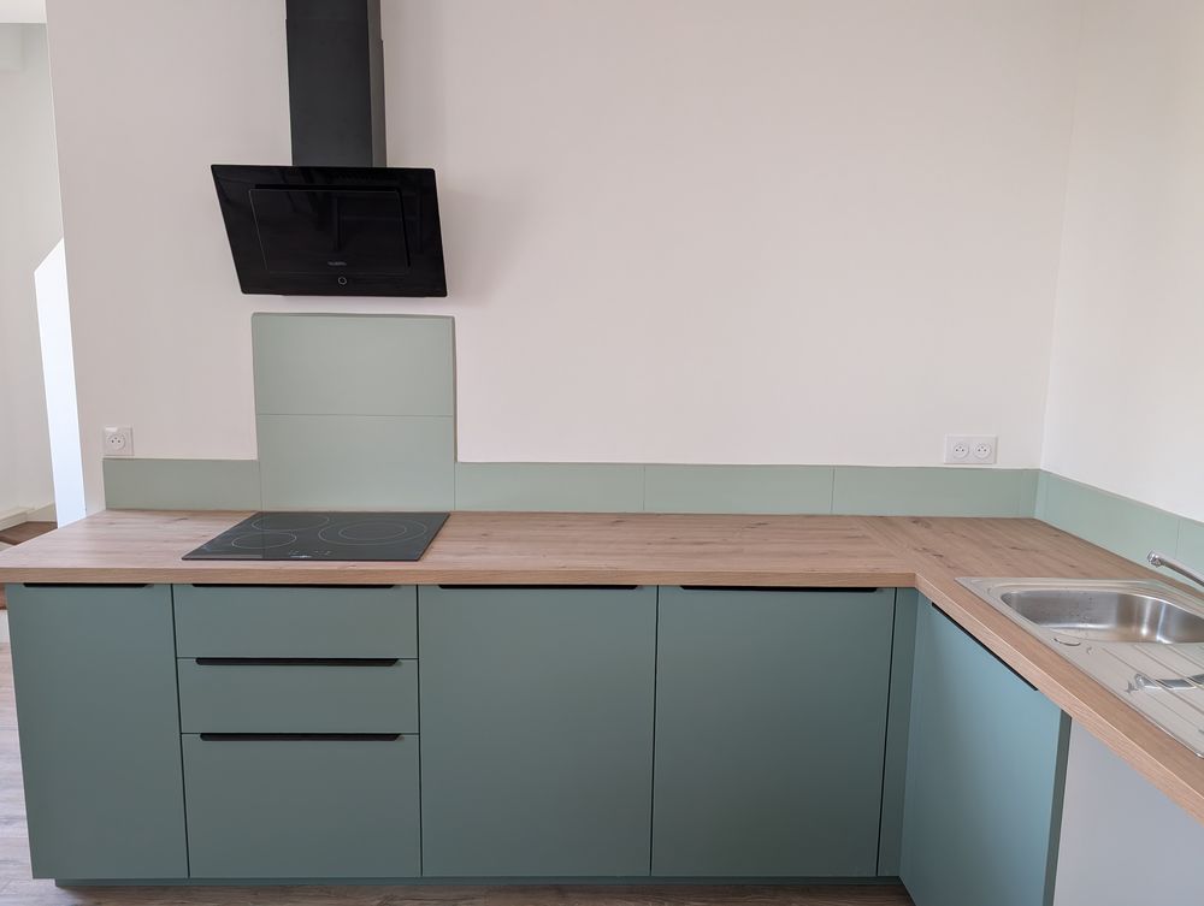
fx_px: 836
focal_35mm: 24
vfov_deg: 56.9
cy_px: 453
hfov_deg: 71.5
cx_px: 602
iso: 155
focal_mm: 6.9
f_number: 1.68
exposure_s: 1/27.3
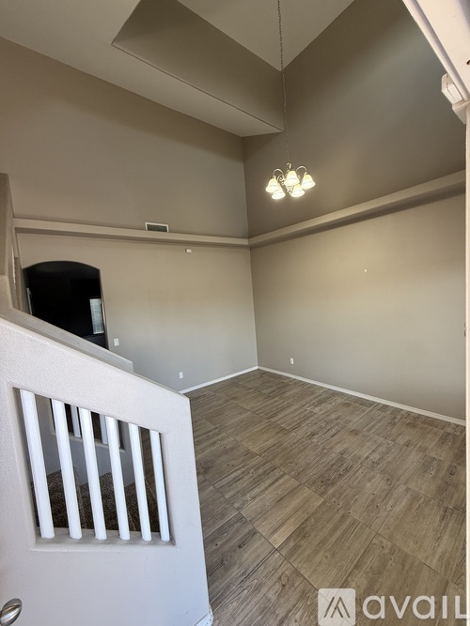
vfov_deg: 102.1
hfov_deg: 85.7
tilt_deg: -4.3
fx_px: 254
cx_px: 235
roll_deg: +4.1
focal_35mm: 14
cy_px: 313
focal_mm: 2.22
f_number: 2.2
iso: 125
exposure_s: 1/120
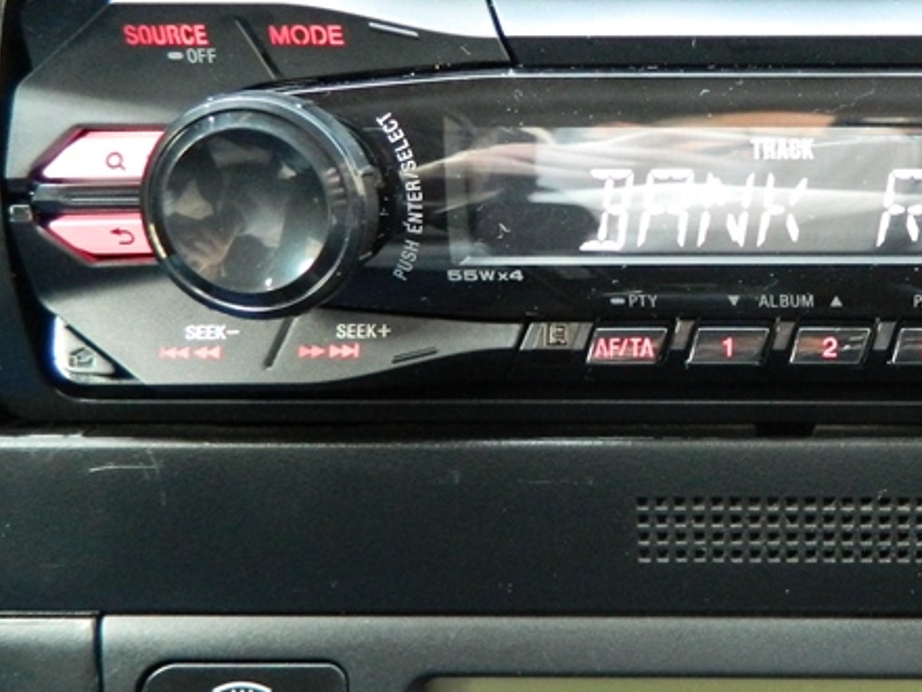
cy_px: 289
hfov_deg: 31.2
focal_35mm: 58
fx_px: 1545
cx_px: 886
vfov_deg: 25.2
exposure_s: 1/20
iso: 400
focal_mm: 4.5
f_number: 3.1
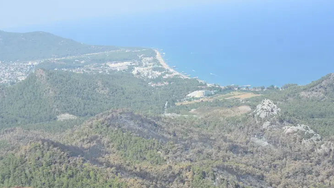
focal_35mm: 76
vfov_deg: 15.9
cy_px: 120
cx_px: 161
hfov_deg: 27.9
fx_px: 673
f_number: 8
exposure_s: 1/500
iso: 400
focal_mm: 40
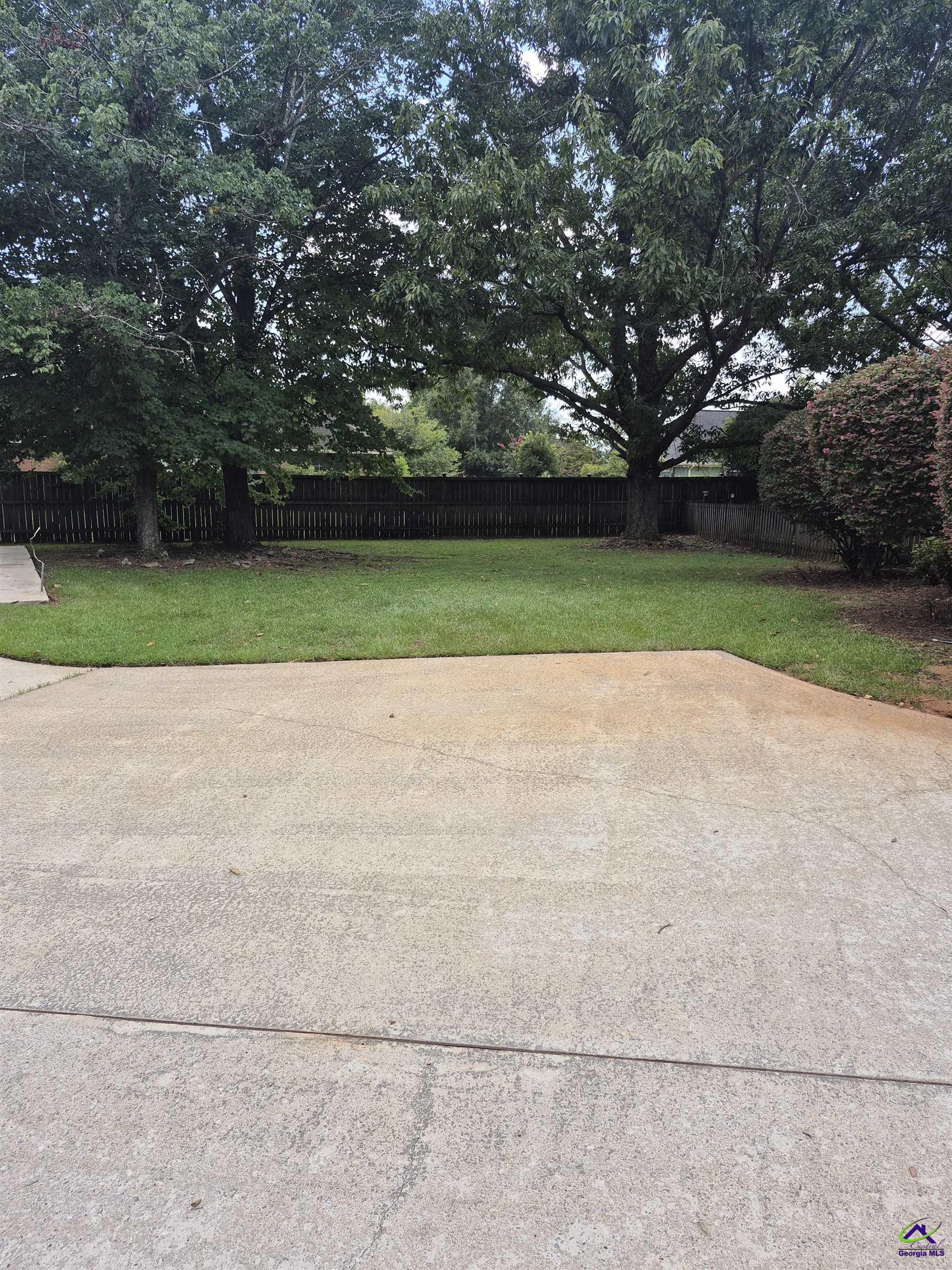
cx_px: 476
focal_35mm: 23
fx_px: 843
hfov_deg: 58.9
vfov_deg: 73.9
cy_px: 635
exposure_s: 1/722
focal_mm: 5.4
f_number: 1.8
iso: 25
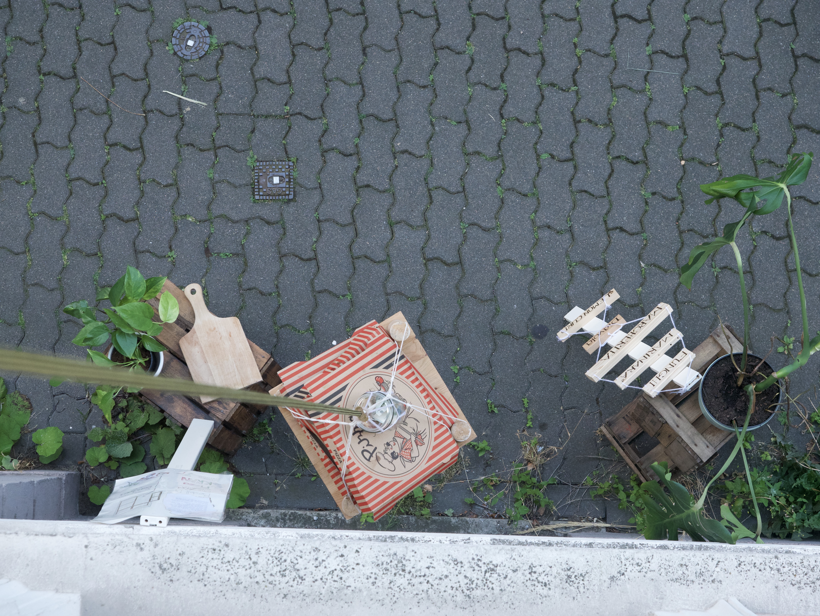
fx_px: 1896
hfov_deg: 24.4
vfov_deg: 18.4
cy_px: 308
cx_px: 410
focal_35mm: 80
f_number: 5
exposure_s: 1/100
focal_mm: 40
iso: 1250
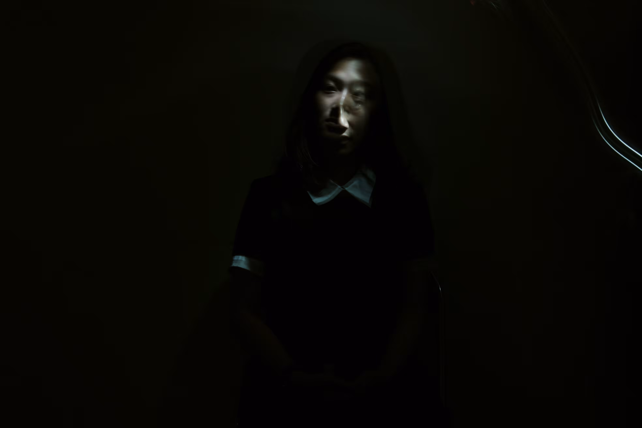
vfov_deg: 27.5
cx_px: 321
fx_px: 874
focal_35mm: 49
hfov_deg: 40.3
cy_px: 214
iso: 100
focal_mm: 33
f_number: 13
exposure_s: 20
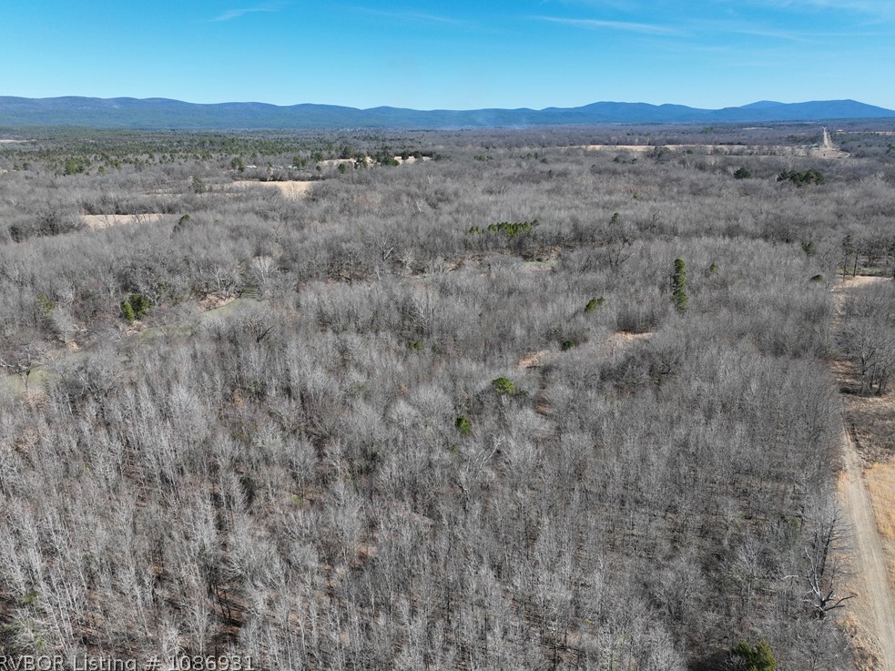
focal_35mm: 25
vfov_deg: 54.9
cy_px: 329
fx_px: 646
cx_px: 437
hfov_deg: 69.4
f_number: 2.8
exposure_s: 1/1600
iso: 130
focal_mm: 12.29
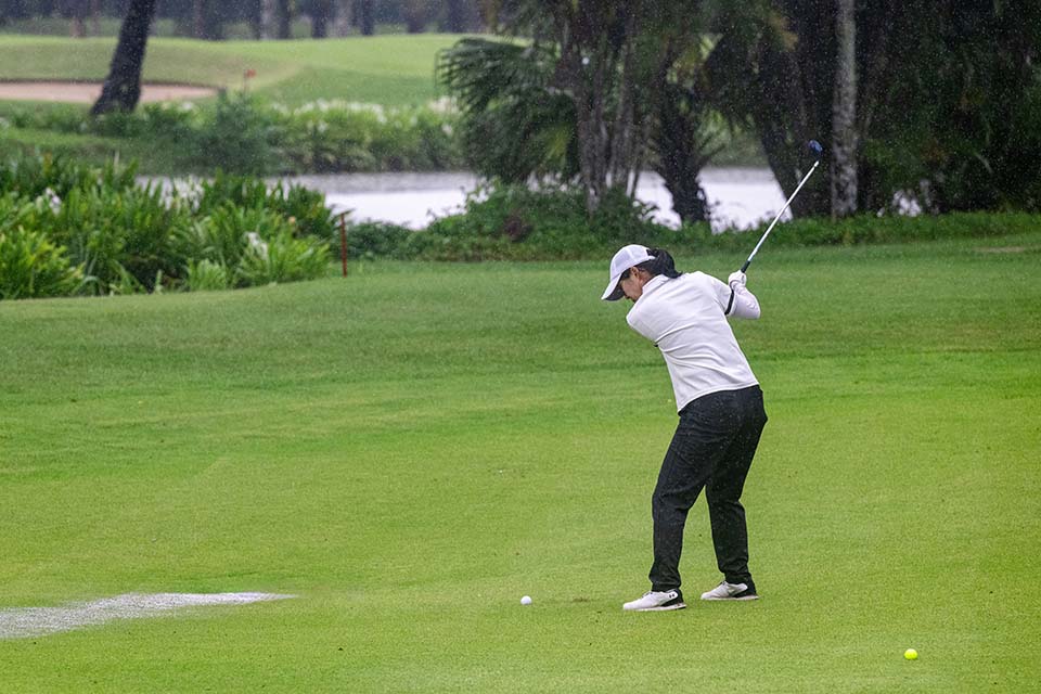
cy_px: 347
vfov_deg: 6.9
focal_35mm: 200
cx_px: 520
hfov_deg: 10.3
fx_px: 5783
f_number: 5.6
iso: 1800
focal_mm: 200
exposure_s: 1/1250
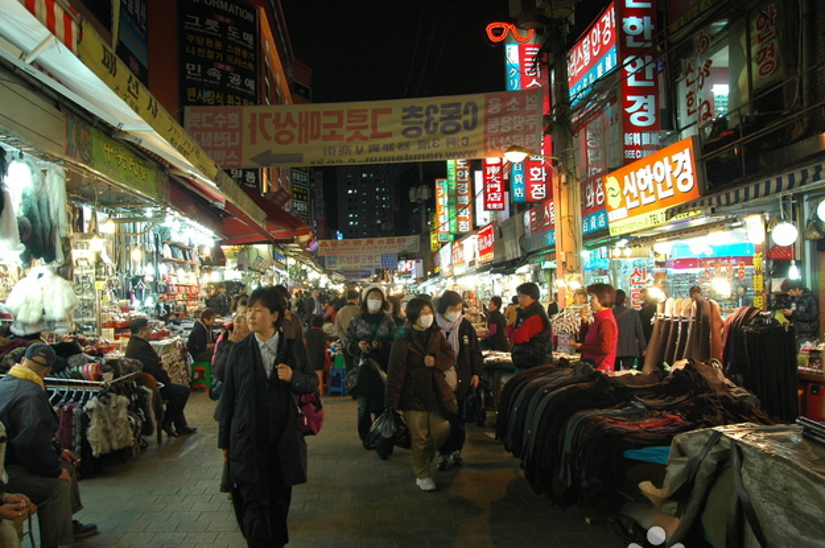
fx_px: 654
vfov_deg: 45.4
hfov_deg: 64.4
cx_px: 384
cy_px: 304
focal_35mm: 29
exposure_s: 1/30
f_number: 4
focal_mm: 17
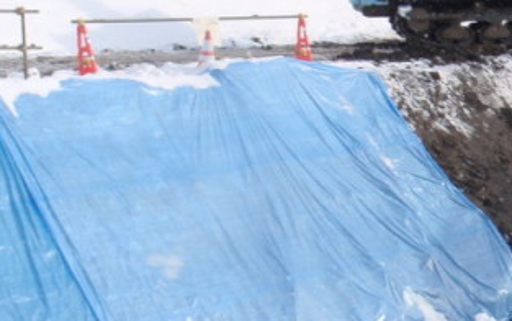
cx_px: 613
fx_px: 1354
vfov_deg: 13.5
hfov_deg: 20.1
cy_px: 206
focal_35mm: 97
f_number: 3.5
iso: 64
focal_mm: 5
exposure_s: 1/500
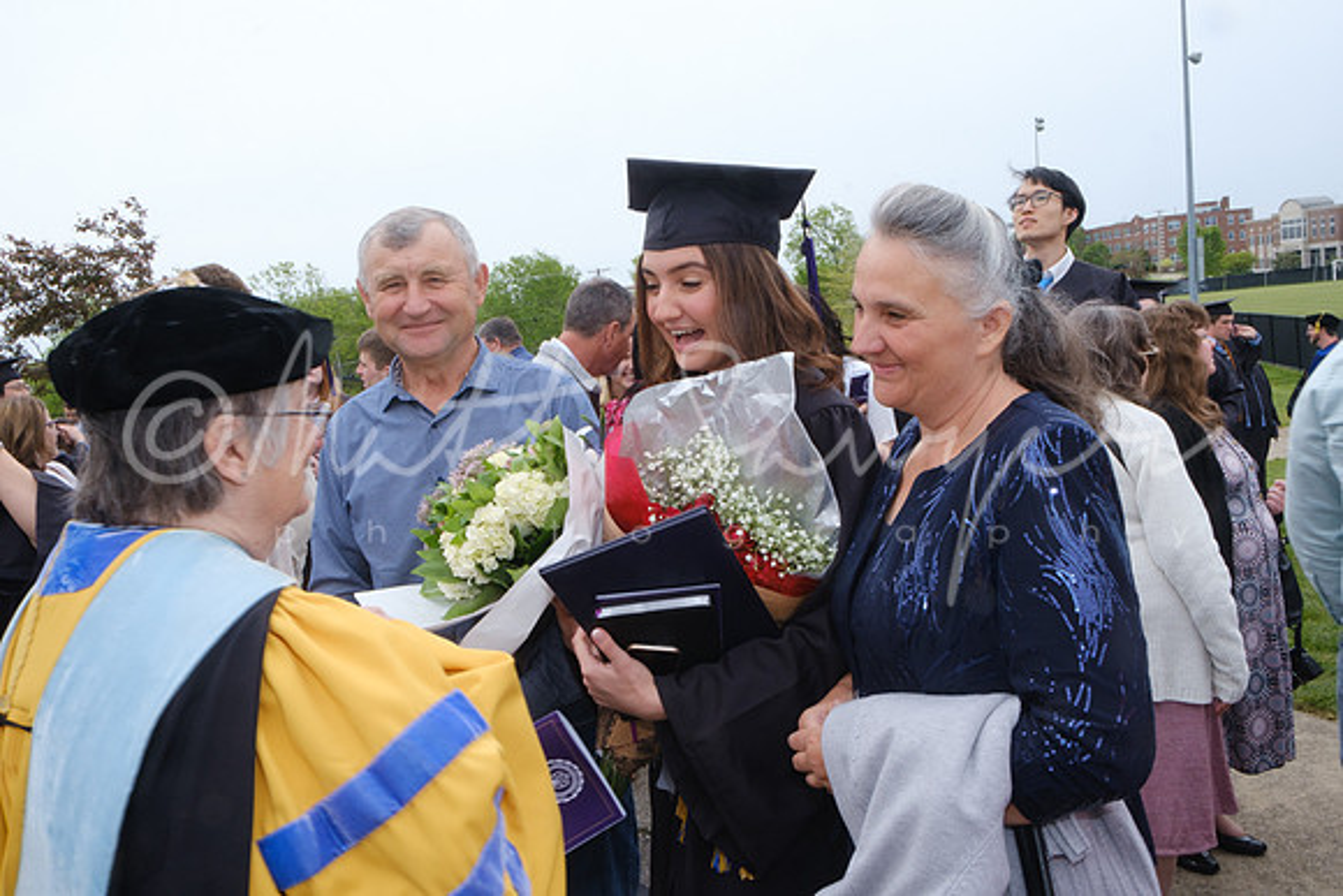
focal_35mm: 29
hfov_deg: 63.6
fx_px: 1082
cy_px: 448
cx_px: 672
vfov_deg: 45.0
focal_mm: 19.6
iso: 640
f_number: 22
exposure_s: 1/60
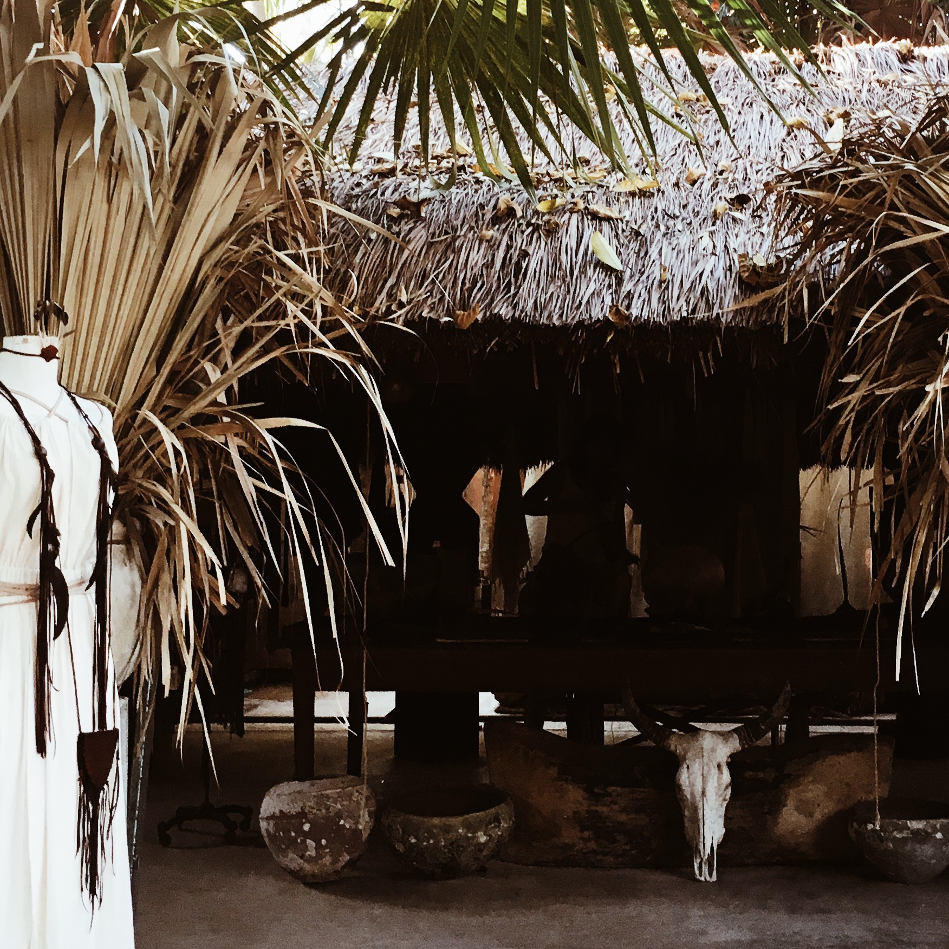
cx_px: 616
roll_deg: +0.6
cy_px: 257
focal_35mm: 59
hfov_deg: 28.9
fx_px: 1830
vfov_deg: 28.7
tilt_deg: +6.2
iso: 32
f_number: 2.2
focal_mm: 4.15
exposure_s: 1/30
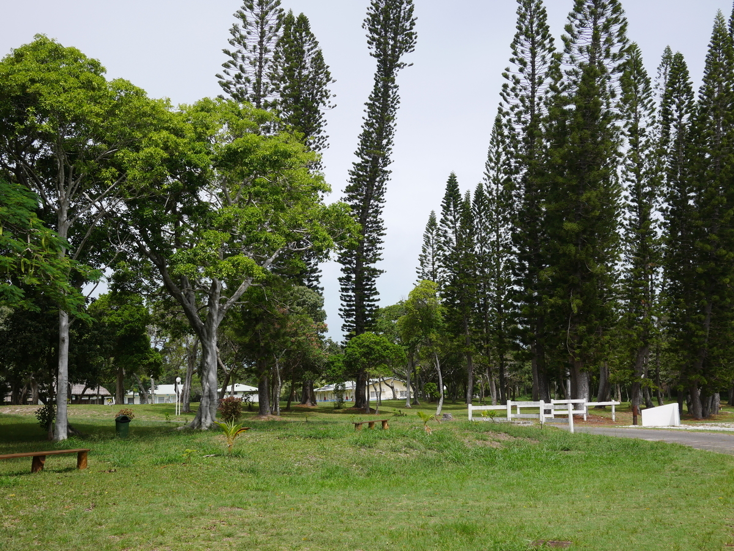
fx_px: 849
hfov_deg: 46.8
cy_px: 276
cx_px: 367
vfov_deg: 36.0
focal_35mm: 40
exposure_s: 1/1300
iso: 200
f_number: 5.6
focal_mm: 20
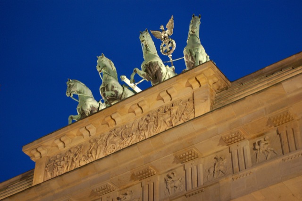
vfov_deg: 16.5
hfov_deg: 24.6
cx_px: 151
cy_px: 100
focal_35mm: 82
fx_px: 691
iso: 800
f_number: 5.6
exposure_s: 1/6
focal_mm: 55
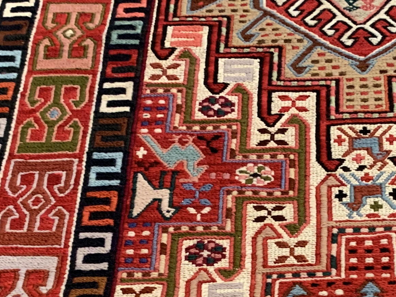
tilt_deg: -57.2
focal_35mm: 90
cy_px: 434
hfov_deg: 21.2
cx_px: 370
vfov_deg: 15.3
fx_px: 1030
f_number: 1.8
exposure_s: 1/60
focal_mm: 4.25
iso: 250
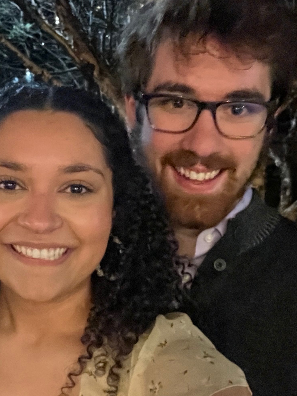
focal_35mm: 47
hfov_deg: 30.7
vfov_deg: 40.3
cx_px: 106
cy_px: 233
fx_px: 538
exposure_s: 1/15
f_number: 2.2
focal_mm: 2.71
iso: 2000
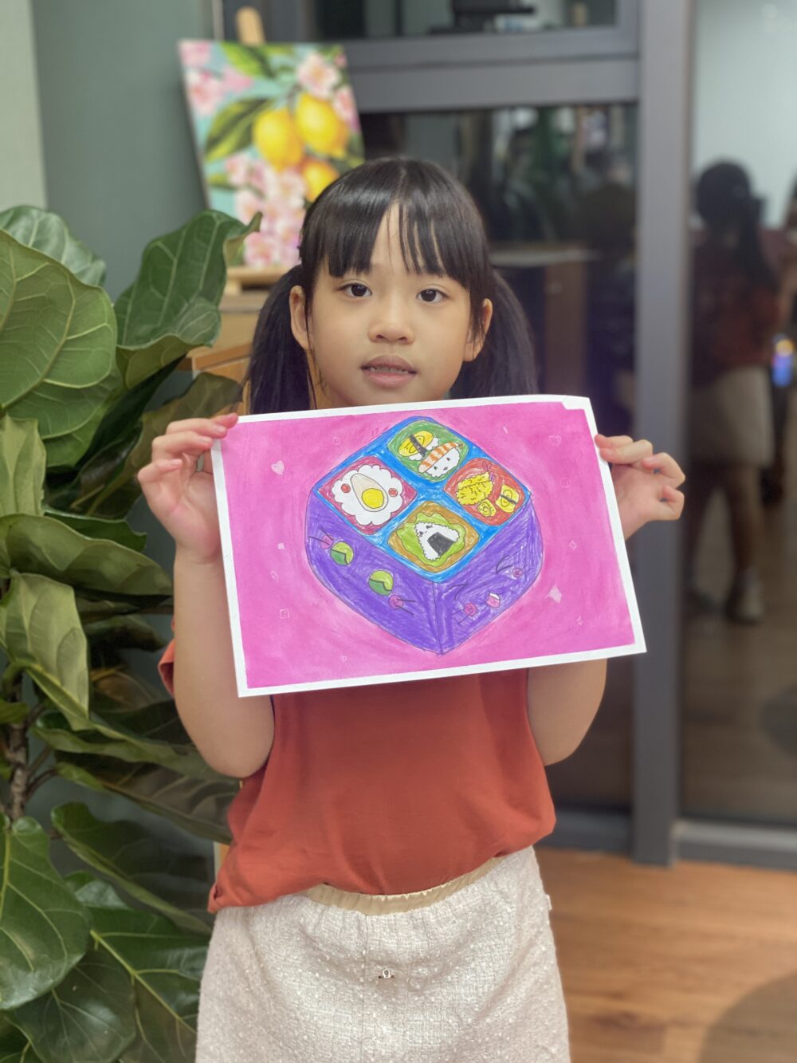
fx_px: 1596
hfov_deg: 28.0
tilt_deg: -12.3
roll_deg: +1.1
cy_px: 532
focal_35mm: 52
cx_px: 398
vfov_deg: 36.8
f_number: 2
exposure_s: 1/100
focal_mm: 6
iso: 160
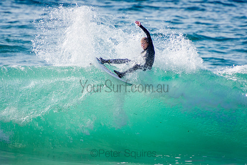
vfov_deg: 2.3
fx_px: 4117
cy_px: 82
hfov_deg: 3.4
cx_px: 124
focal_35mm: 600
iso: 280
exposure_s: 1/2000
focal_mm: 400
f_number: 5.6
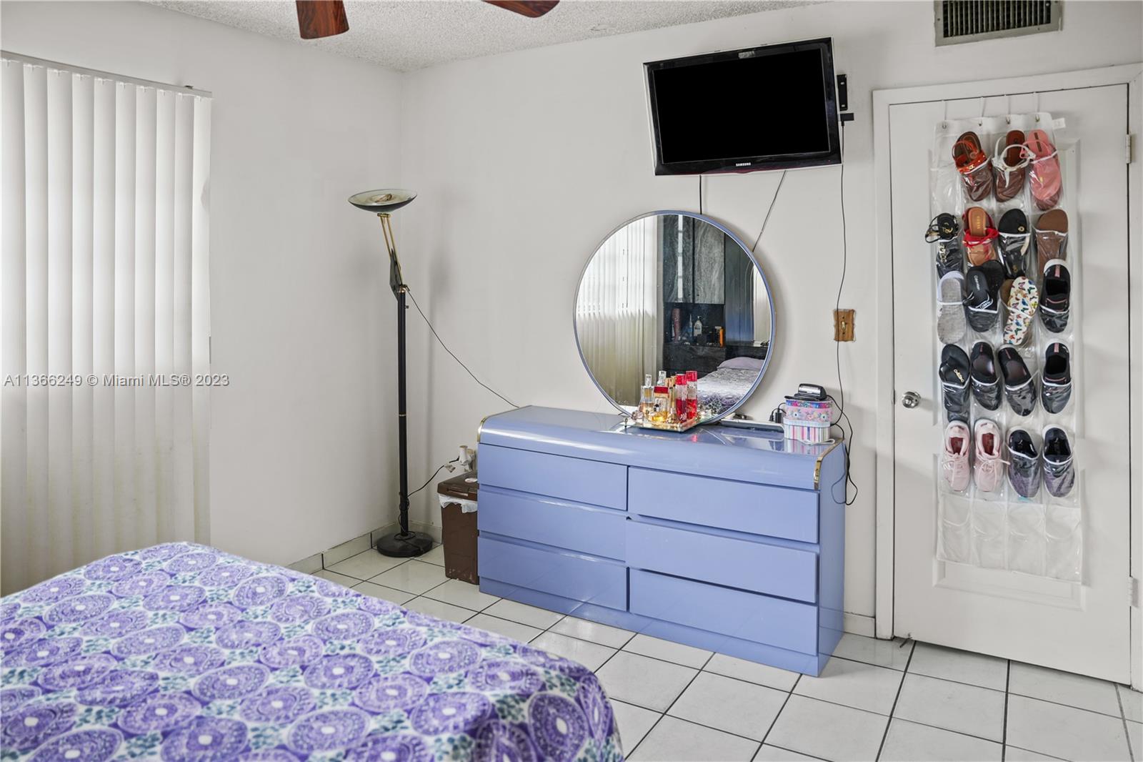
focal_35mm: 24
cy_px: 381
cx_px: 572
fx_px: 762
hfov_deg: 73.8
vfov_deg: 53.1
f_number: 2.8
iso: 125
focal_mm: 24
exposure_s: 1/30
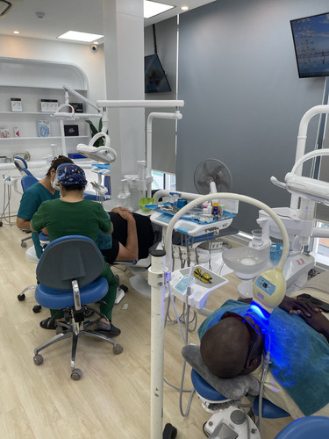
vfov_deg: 69.4
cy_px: 220
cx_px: 164
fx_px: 317
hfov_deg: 54.9
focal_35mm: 25
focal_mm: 5.1
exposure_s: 1/156
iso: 32
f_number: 1.6
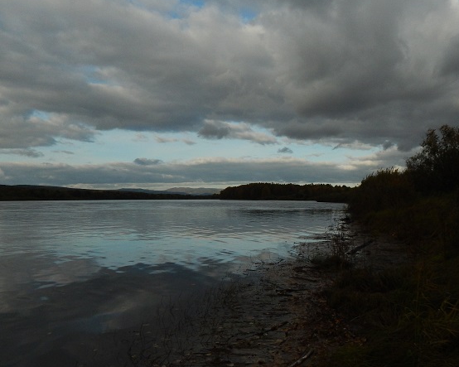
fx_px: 421
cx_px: 318
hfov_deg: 55.6
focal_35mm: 31
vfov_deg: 46.8
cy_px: 220
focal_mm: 4
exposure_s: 1/1000
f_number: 6
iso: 200
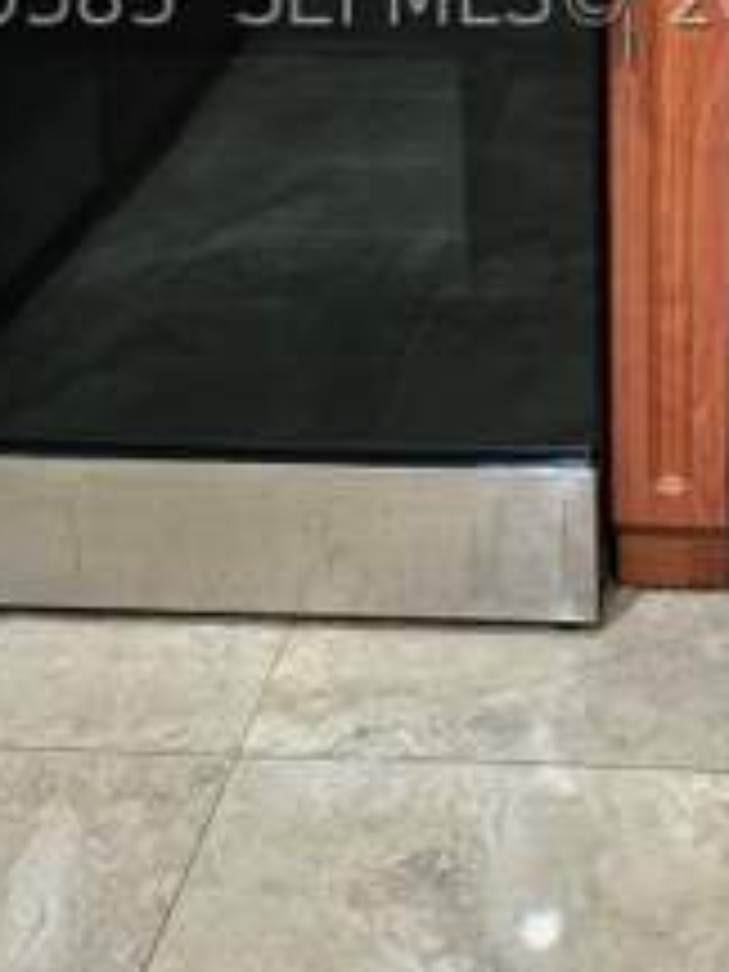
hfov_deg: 20.8
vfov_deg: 27.0
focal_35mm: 68
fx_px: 1909
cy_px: -4
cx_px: 765
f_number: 1.7
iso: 800
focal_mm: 6.3
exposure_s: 1/60
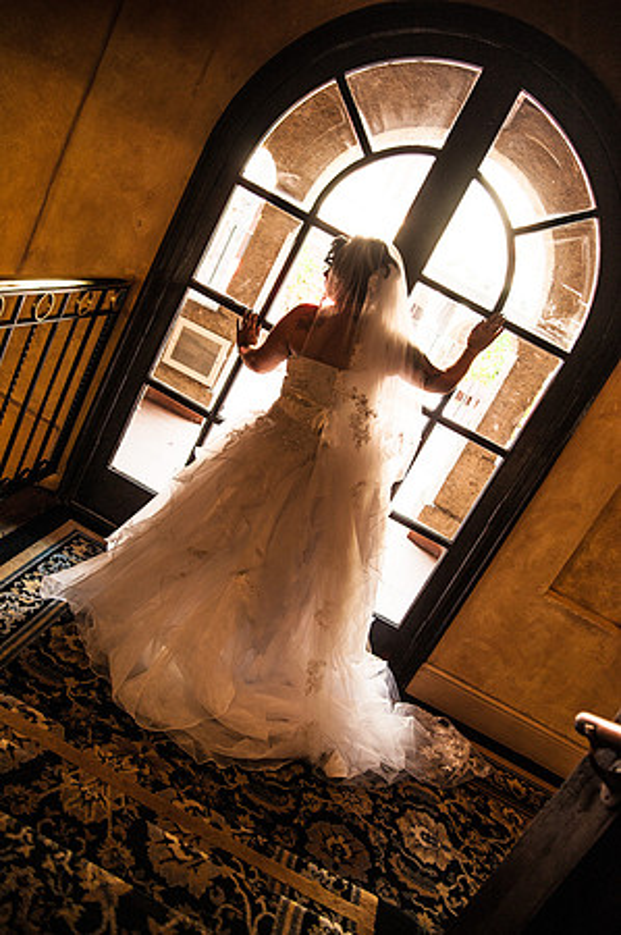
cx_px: 310
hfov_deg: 46.3
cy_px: 468
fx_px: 726
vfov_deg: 65.5
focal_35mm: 28
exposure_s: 1/60
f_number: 4
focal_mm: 28
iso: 250
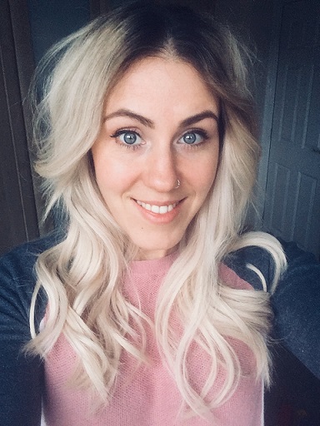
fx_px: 382
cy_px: 213
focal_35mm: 31
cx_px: 160
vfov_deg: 58.4
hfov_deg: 45.4
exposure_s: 1/33
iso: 125
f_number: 2.4
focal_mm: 2.15
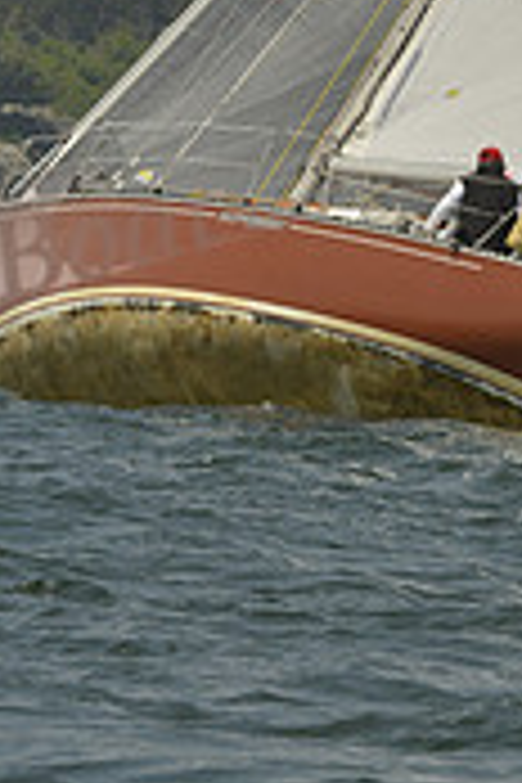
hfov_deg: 2.1
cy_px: -490
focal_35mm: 666
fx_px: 14484
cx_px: 578
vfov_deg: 3.1
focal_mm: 200
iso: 280
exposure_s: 1/1000
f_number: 11
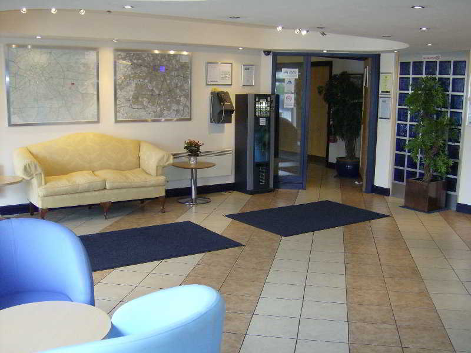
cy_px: 176
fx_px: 490
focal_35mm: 36
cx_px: 236
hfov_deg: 51.4
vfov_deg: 39.7
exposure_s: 1/60
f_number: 2.8
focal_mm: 6
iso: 200
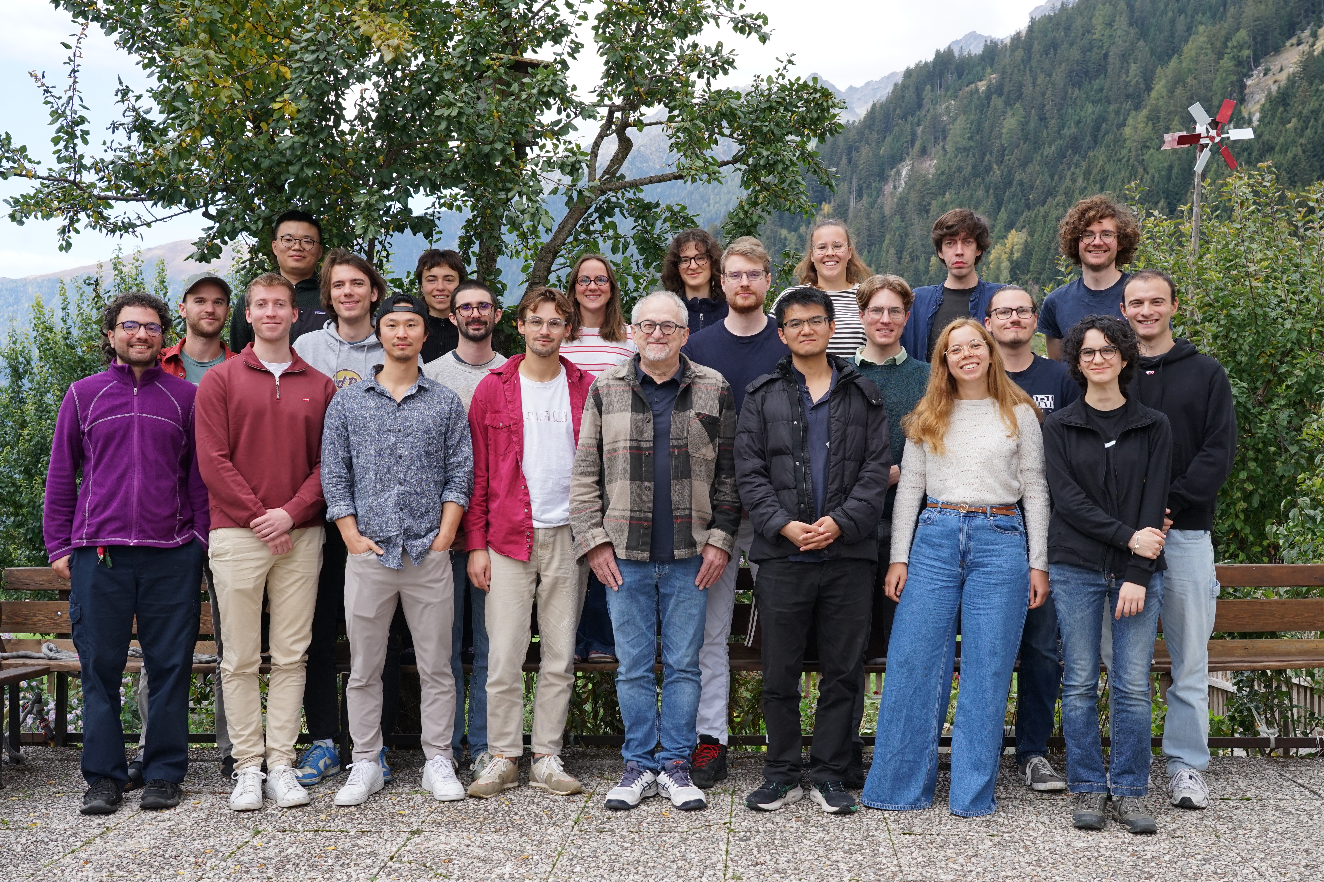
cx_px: 662
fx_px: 1361
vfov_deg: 35.9
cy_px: 441
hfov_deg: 51.9
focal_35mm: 37
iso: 640
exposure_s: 1/320
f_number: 8
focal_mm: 37
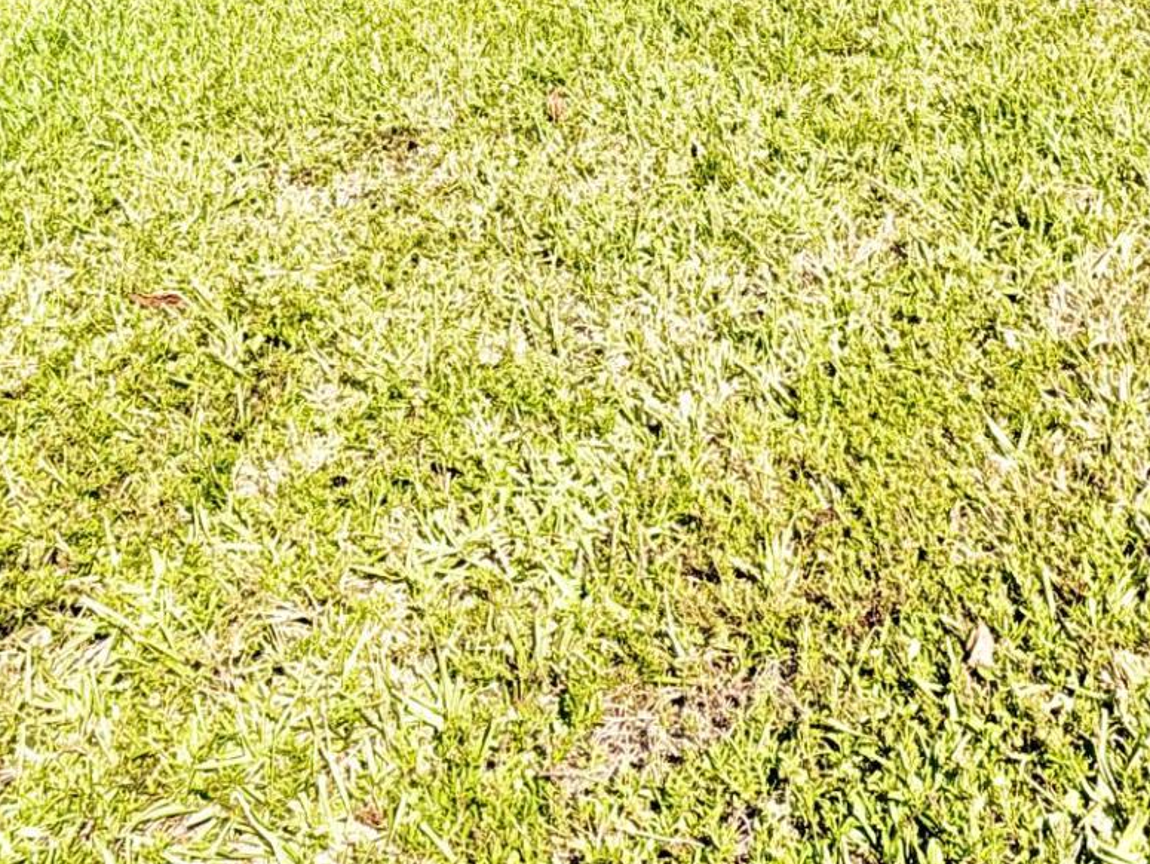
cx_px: 804
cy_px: -597
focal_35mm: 52
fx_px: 1728
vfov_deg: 21.2
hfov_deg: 36.3
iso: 25
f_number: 2.2
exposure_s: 1/770
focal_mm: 2.22
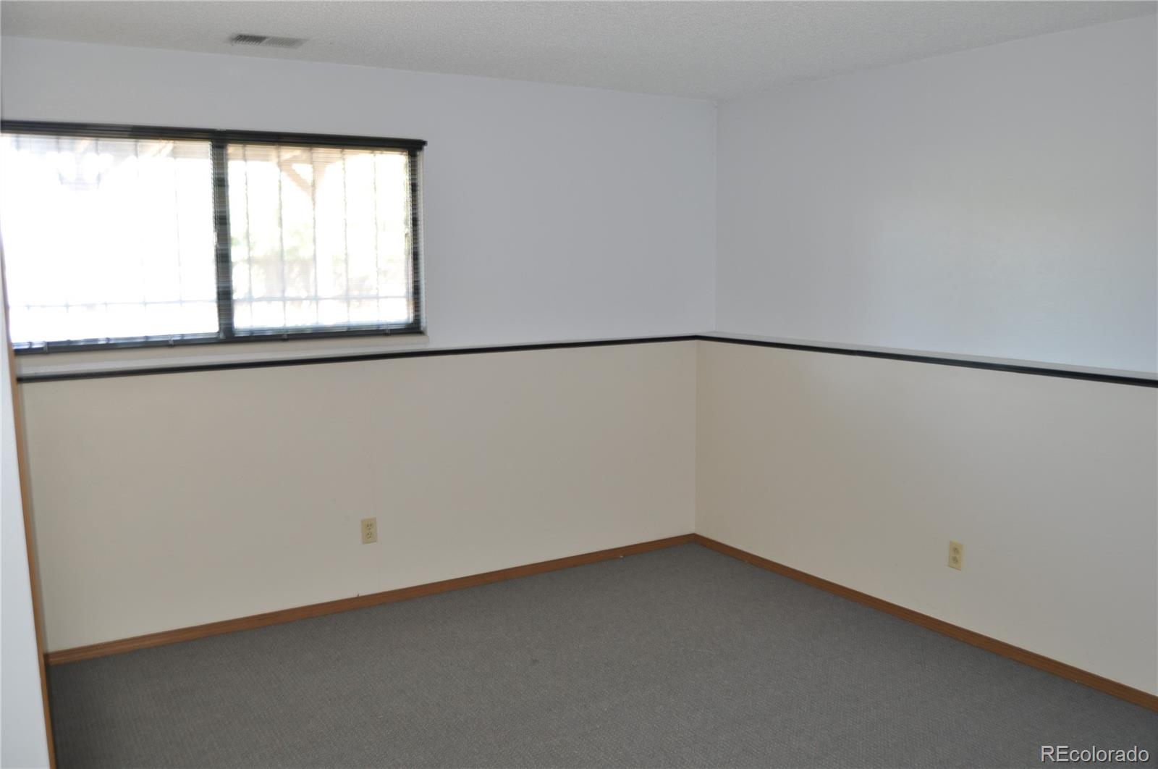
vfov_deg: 45.5
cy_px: 384
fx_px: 915
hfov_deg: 64.6
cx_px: 579
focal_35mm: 28
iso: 200
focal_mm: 19
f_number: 3.5
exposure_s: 1/8
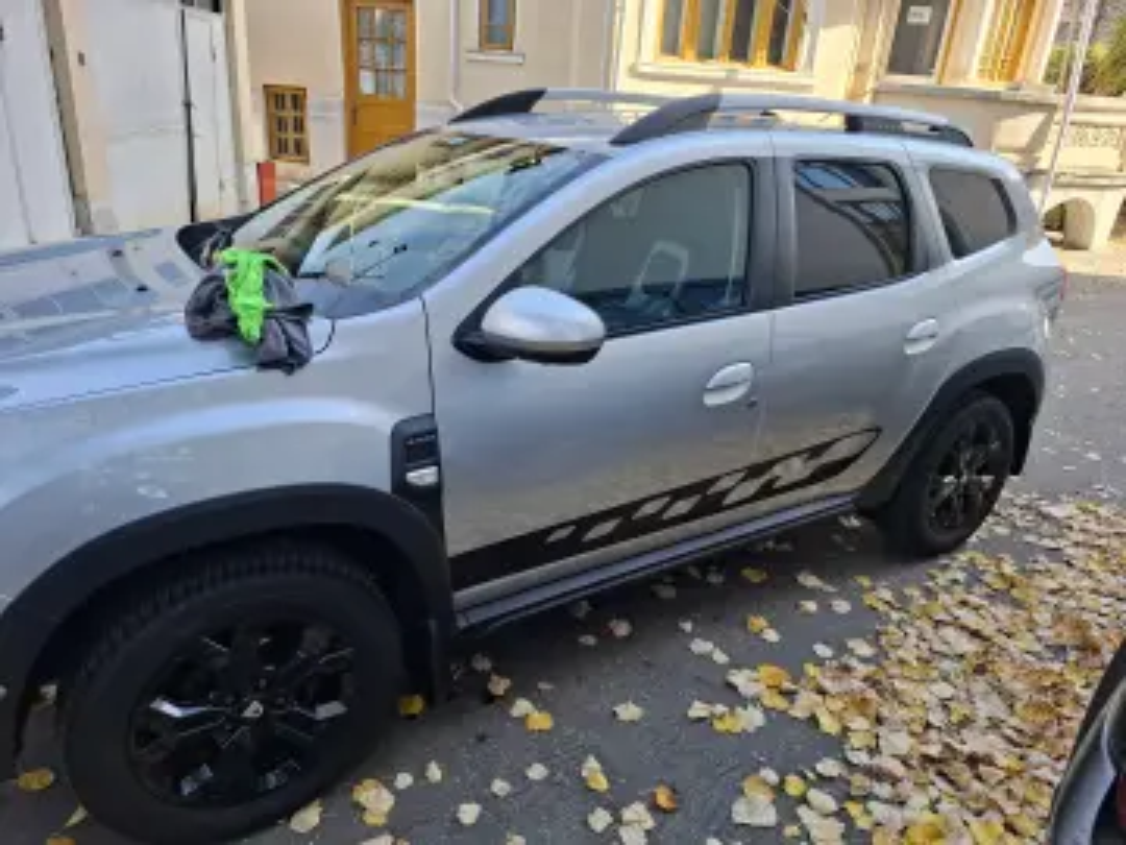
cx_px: 563
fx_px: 748
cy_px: 422
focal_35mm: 23
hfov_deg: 73.9
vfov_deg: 58.9
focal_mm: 5.54
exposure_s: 1/221
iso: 50
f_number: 1.8
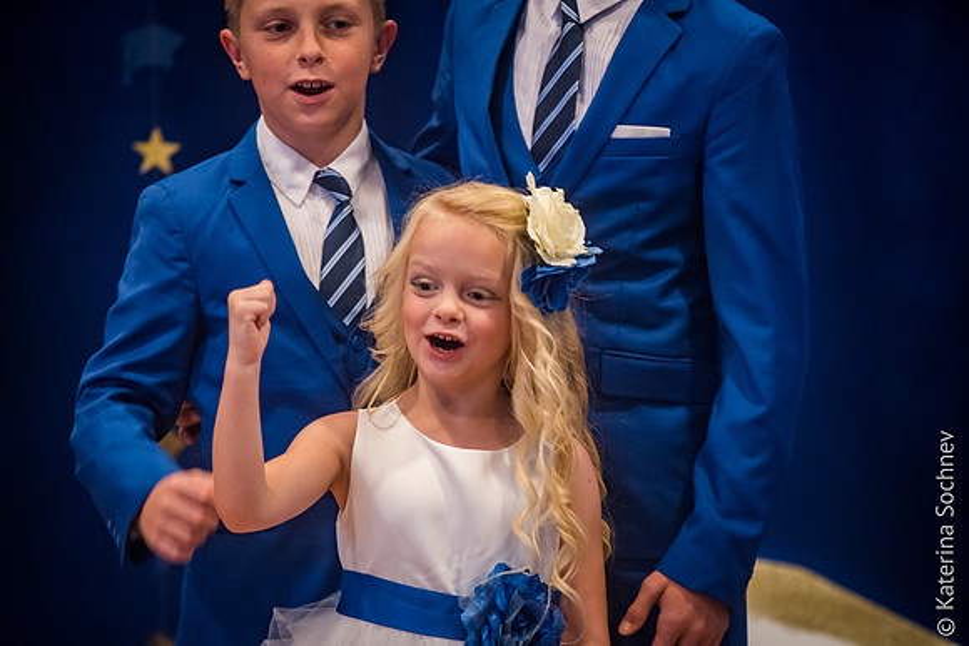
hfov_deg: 10.3
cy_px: 323
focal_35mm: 200
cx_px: 484
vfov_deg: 6.9
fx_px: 5384
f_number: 2.8
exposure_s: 1/200
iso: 3200
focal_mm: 200
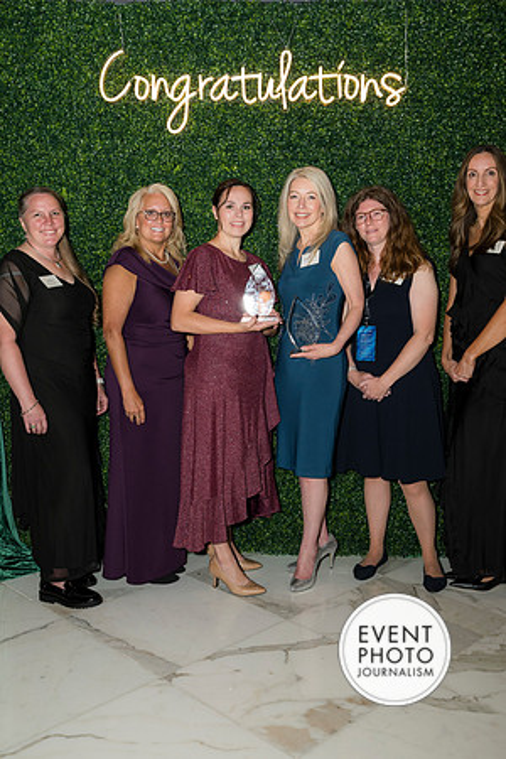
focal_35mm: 38
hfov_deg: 35.1
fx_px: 801
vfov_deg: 50.7
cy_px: 380
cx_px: 253
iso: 800
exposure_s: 1/160
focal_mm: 38
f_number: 5
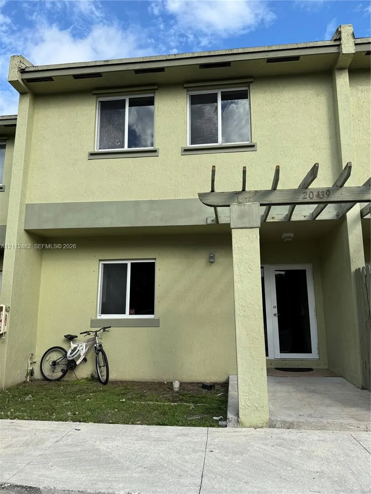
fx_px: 343
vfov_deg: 71.6
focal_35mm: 24
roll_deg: -0.5
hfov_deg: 56.8
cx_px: 186
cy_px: 247
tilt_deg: +10.7
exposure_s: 1/2110
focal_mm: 6.76
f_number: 1.78
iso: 80
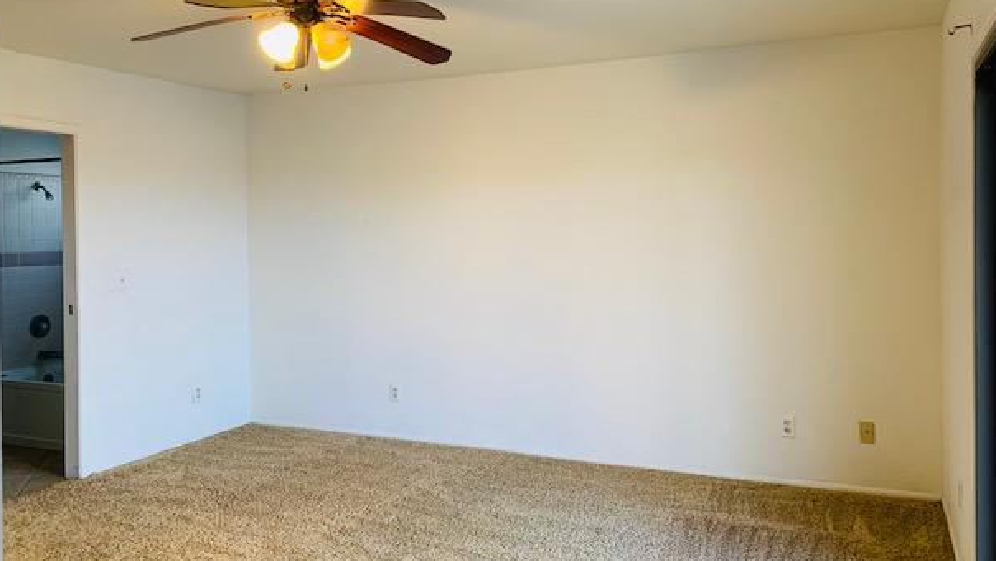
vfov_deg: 38.9
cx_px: 505
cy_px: 252
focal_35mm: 30
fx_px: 792
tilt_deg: -0.2
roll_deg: +0.2
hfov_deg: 64.3
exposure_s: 1/60
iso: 125
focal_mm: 4.25
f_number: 1.8
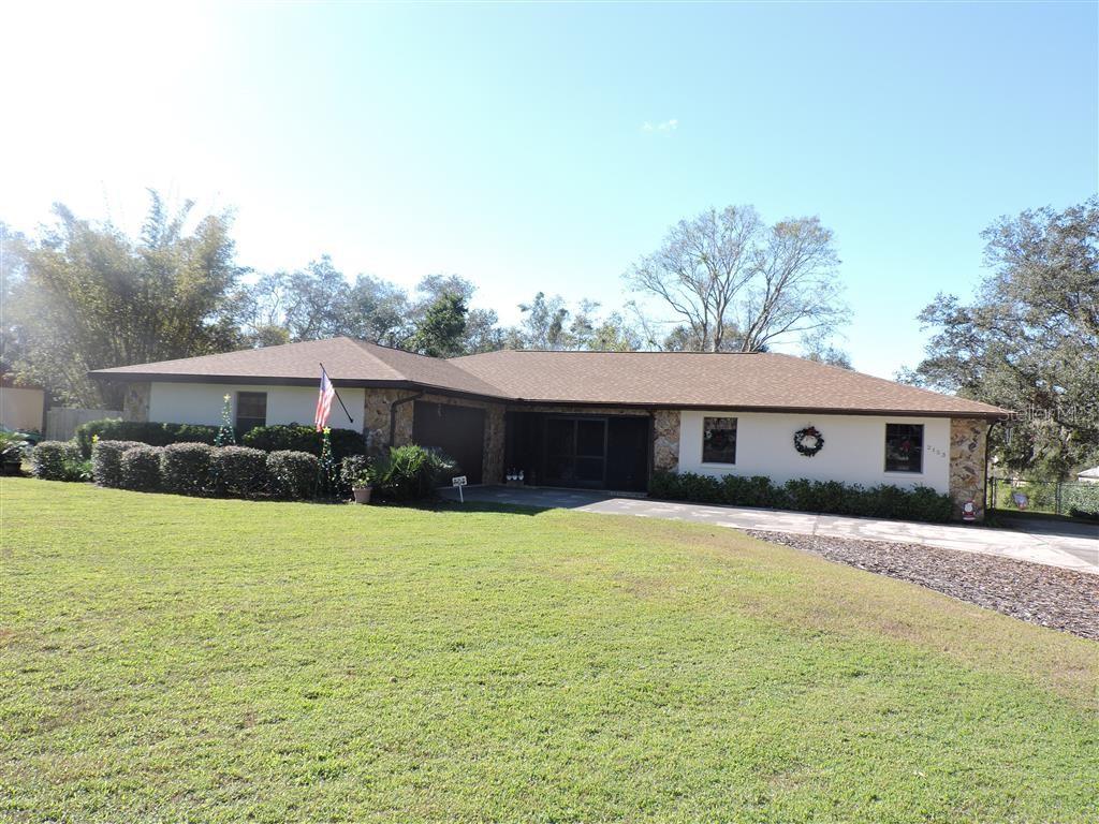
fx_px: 889
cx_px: 550
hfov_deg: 63.4
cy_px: 412
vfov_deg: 49.7
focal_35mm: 28
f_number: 3.1
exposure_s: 1/500
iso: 100
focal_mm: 5
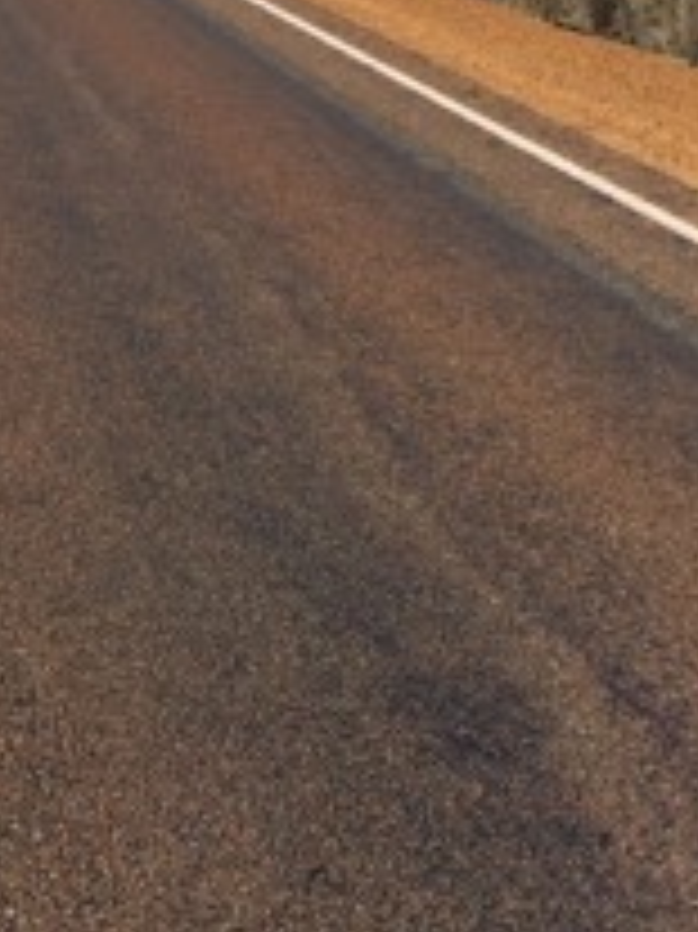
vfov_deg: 25.8
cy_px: 95
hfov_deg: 19.0
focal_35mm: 73
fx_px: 1965
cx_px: -144
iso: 32
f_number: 2.2
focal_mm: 4.15
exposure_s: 1/2415
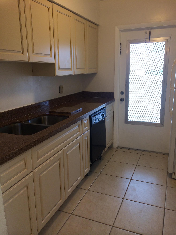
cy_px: 118
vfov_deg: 60.0
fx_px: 203
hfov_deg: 46.8
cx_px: 88
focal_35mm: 30
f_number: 2.2
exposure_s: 1/60
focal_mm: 4.12
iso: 50
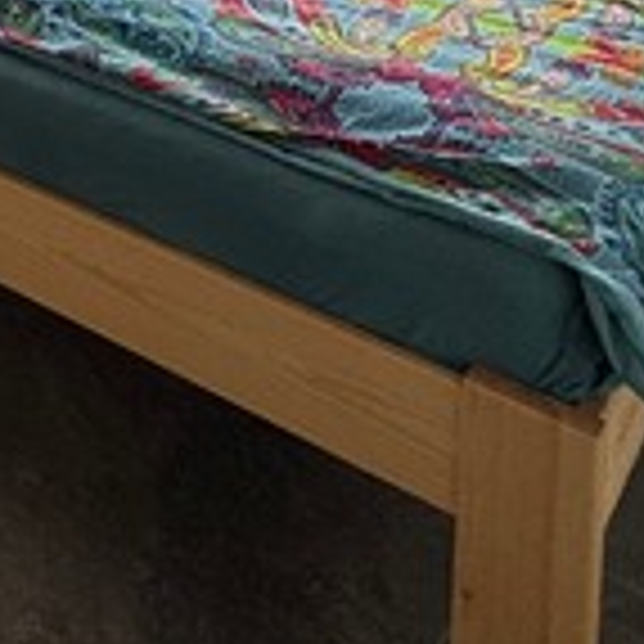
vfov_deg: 18.8
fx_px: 1452
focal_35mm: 69
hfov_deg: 19.0
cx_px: -522
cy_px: -540
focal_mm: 2.22
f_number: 2.2
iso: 50
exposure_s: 1/99
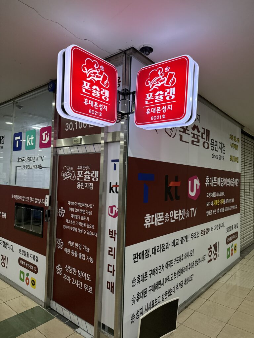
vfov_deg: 71.6
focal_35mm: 24
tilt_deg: +2.1
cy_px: 169
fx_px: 235
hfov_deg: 56.8
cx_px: 127
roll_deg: -2.9
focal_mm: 6.76
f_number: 1.78
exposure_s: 1/195
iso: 200
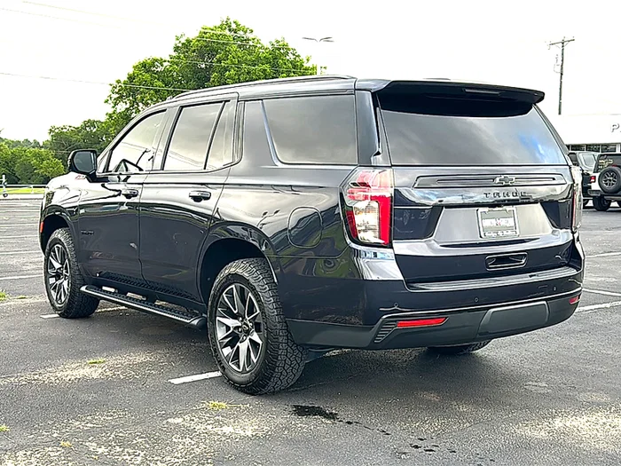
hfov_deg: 50.1
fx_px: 664
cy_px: 233
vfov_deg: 38.7
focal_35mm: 37
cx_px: 310
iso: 100
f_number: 1.78
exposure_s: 1/401
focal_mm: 6.86
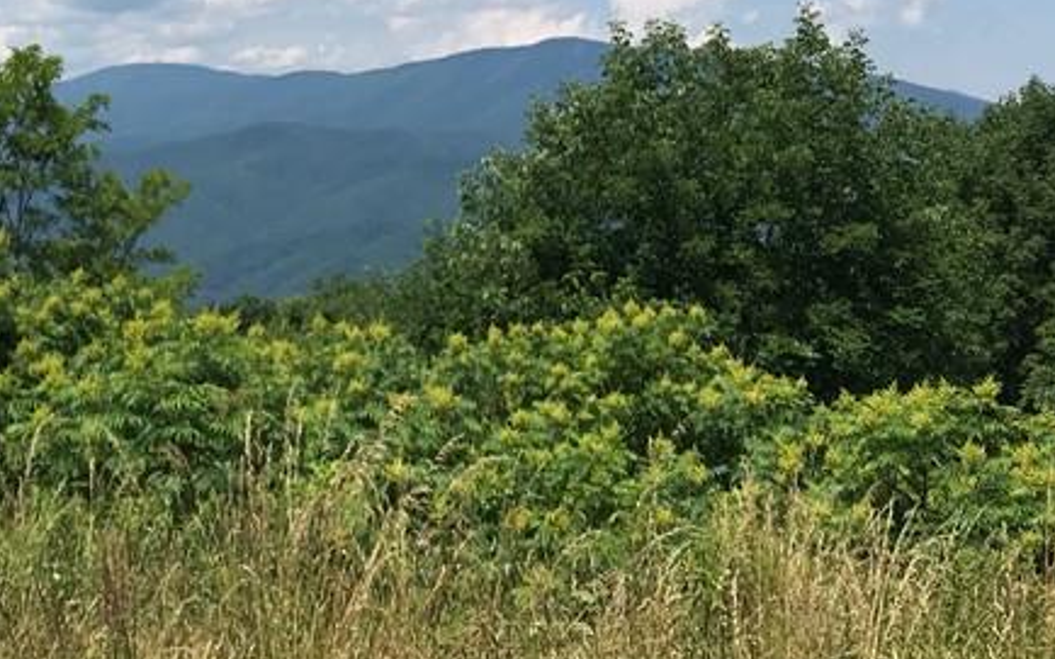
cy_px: -53
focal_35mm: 70
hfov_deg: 29.1
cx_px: 306
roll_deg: +1.4
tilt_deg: +5.6
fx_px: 2012
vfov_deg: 18.0
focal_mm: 3.99
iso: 20
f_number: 1.8
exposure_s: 1/2907
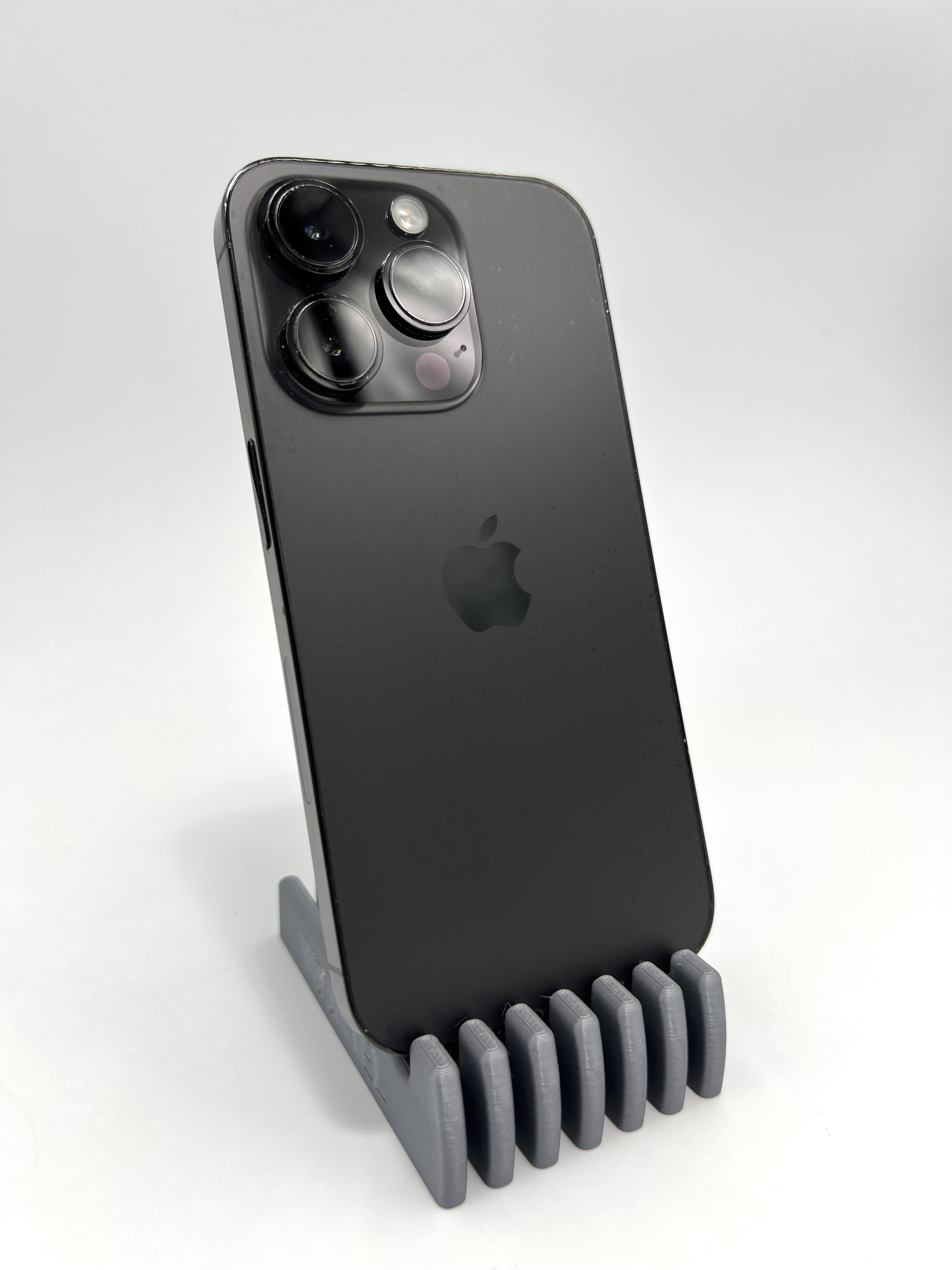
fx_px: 953
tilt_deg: -16.7
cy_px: 635
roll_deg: -0.7
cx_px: 476
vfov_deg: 67.3
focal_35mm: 26
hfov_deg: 53.1
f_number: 1.5
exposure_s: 1/1901
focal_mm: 5.7
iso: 50
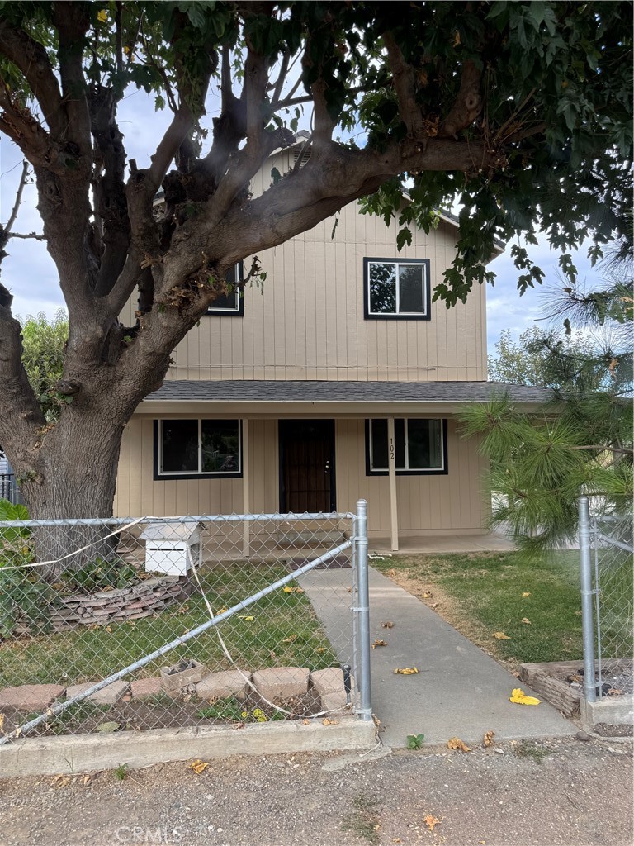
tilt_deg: +4.1
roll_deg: +0.8
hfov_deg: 56.8
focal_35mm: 24
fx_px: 586
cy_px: 423
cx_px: 317
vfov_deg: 71.6
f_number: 1.78
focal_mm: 6.76
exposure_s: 1/340
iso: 80
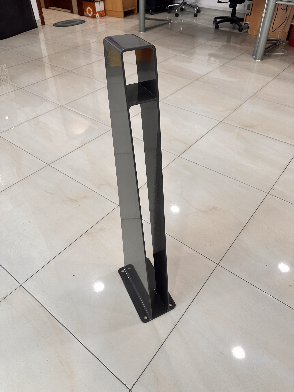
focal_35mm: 24
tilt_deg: -42.3
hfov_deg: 56.8
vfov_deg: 71.6
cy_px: 196
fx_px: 272
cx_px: 147
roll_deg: -0.4
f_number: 1.78
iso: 125
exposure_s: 1/100
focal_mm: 6.86
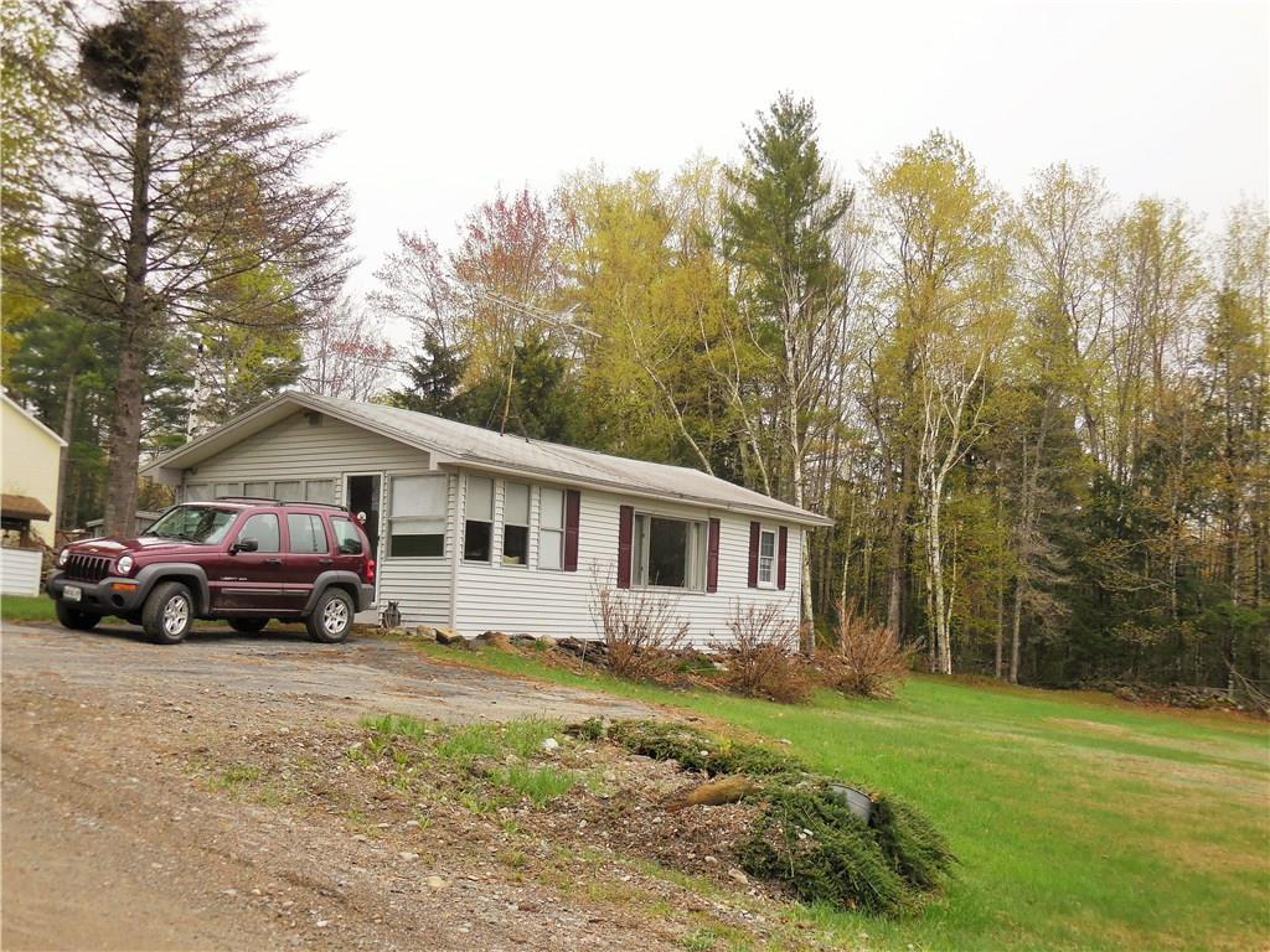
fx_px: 1431
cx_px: 635
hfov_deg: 47.9
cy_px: 476
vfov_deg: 36.8
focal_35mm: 39
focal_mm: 7
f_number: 3.9
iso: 125
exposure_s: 1/320
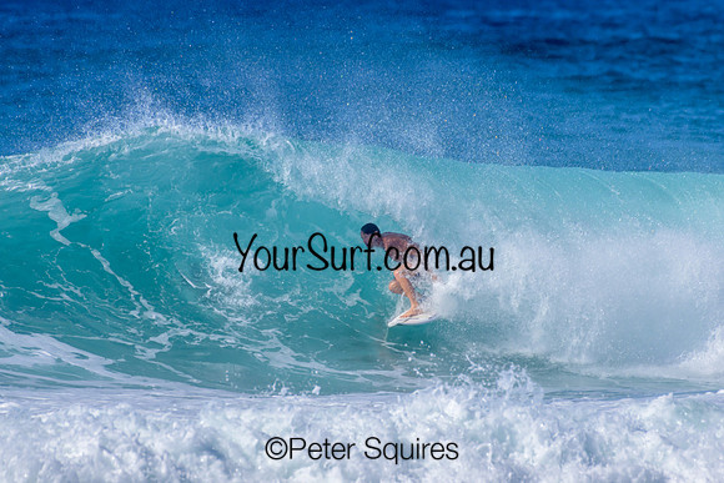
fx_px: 20115
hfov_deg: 2.1
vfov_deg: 1.4
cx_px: 362
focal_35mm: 1000
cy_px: 242
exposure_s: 1/2000
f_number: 11
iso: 640
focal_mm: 1000
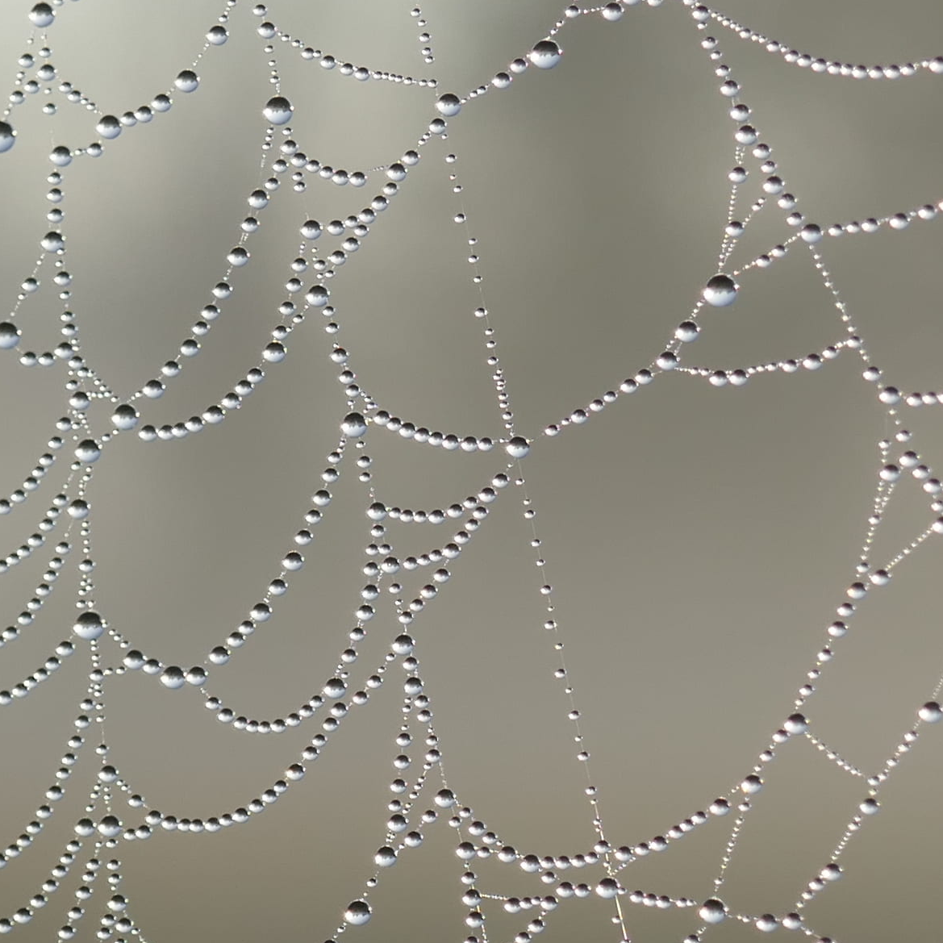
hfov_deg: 5.0
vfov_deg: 5.0
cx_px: 332
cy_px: 778
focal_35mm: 350
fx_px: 10787
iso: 125
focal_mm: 31.9
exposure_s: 1/640
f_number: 4.9
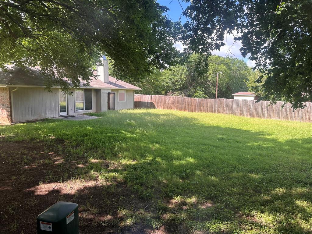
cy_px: 117
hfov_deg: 71.6
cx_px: 156
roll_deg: -1.7
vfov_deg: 56.8
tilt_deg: -6.3
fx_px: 216
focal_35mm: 24
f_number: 1.78
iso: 80
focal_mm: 6.86
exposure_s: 1/484
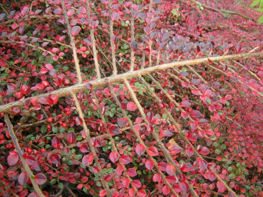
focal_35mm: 28
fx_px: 213
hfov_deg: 63.4
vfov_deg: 49.7
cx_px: 132
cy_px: 98
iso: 135
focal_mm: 4.7
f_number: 2.8
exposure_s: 1/56.6
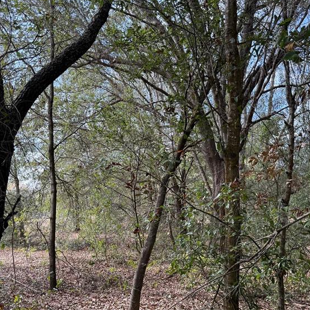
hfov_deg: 42.8
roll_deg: +0.8
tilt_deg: +1.9
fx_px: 395
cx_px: 166
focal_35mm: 39
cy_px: 205
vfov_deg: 42.3
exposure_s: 1/491
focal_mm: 6.76
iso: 100
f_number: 1.78
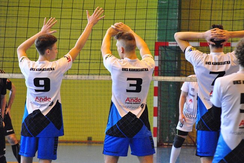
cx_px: 122
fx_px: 1628
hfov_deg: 8.6
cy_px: 82
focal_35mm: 240
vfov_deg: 5.7
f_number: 5.6
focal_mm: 160
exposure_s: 1/125
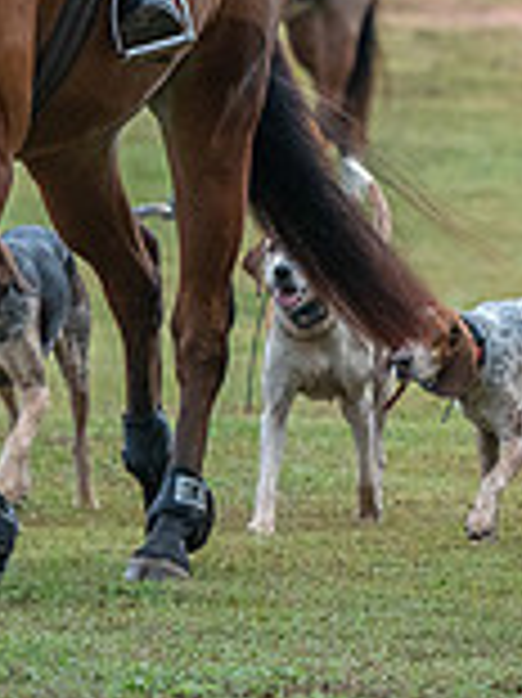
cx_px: 164
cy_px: -188
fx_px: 12926
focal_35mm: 642
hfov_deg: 2.3
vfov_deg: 3.1
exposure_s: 1/400
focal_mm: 160
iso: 800
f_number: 4
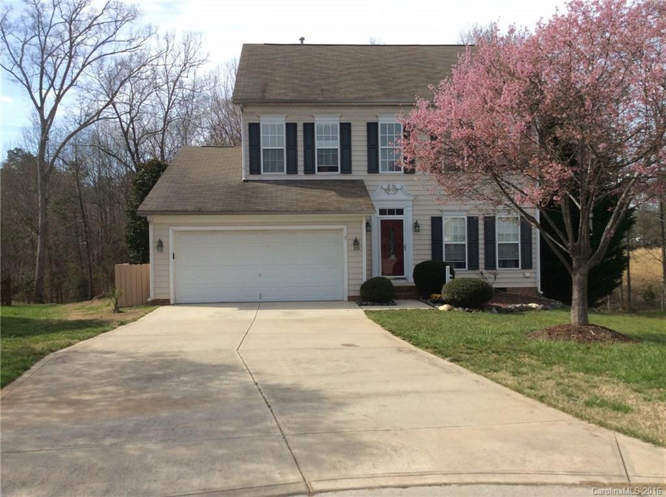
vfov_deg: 44.0
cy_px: 248
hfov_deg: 56.9
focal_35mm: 32
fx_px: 615
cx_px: 333
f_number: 2.4
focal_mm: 3.3
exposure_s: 1/1431
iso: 32
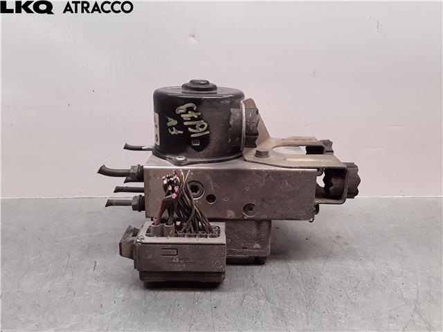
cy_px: 166
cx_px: 222
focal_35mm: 28
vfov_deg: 49.7
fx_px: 358
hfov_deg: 63.4
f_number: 1.9
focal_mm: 2.91
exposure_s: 1/100
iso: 100
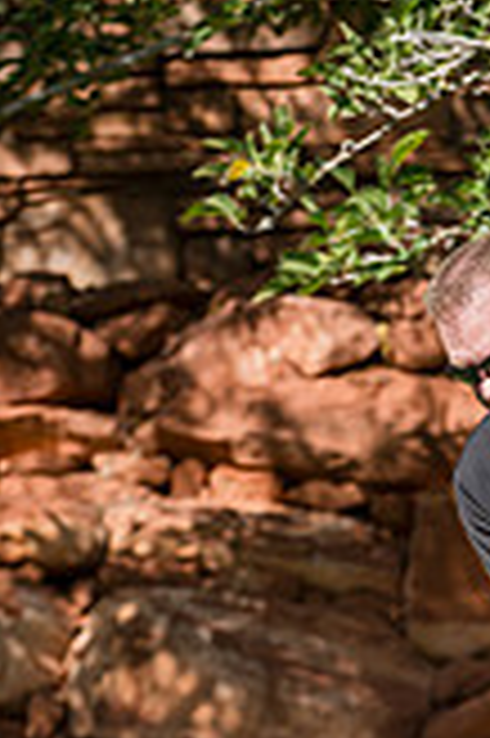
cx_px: 526
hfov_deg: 4.8
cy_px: 716
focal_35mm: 285
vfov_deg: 7.2
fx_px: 5831
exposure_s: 1/2500
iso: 250
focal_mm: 104
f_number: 2.8
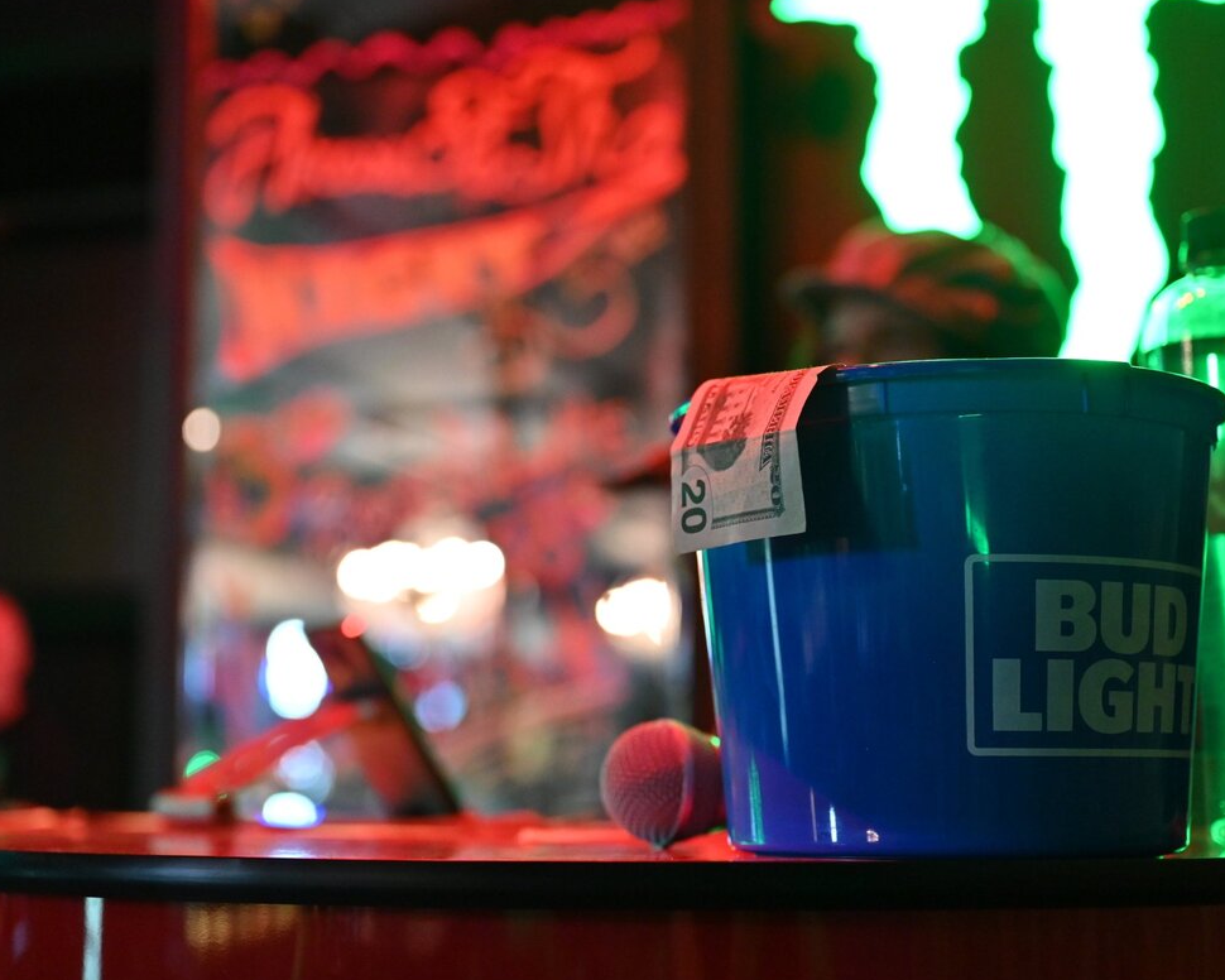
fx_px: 2103
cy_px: 490
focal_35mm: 58
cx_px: 604
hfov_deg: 32.5
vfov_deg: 26.2
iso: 5000
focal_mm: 50
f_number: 3.2
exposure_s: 1/80
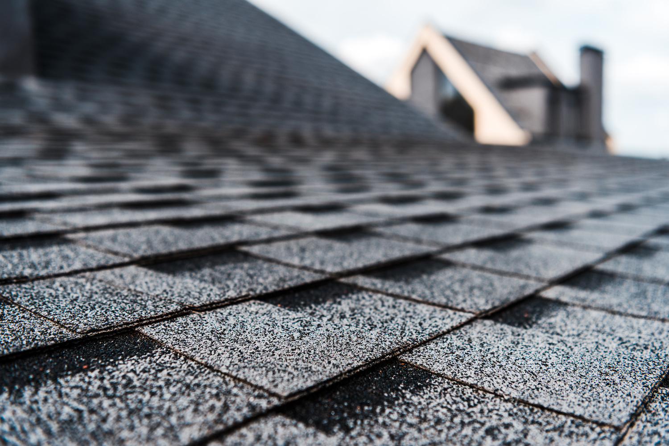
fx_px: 669
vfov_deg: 36.9
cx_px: 334
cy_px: 223
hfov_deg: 53.1
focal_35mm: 36
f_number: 3.5
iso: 100
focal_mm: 36
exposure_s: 1/1600
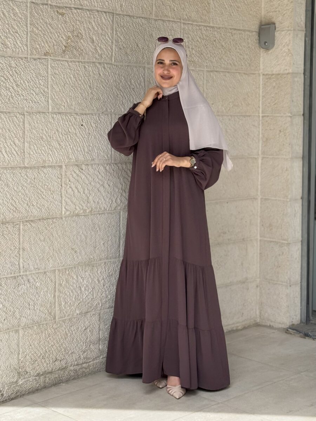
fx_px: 584
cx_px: 158
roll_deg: -1.1
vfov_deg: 39.7
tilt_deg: -3.4
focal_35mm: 48
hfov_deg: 30.3
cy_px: 210
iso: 100
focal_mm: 6.76
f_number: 1.78
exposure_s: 1/2577
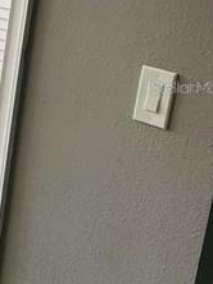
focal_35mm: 90
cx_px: -141
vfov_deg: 21.7
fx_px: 740
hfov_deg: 14.8
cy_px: 87
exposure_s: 1/120
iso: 100
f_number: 1.8
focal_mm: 4.25
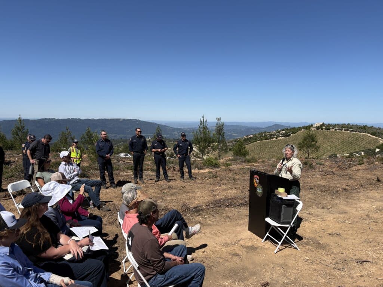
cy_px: 144
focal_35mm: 26
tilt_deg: -6.7
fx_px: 288
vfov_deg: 53.1
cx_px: 192
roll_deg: -0.6
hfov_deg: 67.3
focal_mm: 5.96
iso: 50
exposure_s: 1/4950
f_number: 1.6
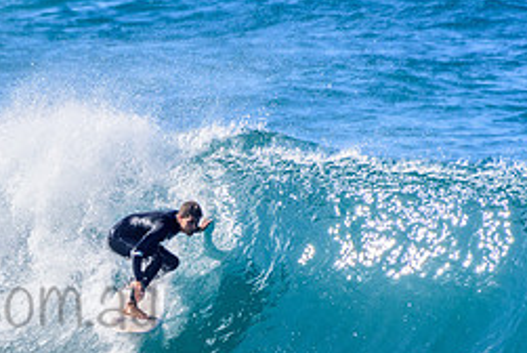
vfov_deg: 0.8
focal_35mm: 1733
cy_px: 278
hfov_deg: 1.2
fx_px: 25398
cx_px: -65
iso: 360
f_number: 5.6
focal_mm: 500
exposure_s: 1/2000
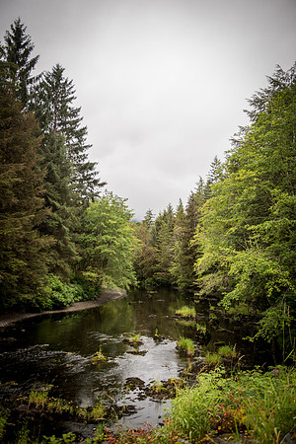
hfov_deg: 42.3
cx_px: 148
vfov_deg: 60.3
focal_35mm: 31
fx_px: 382
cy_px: 222
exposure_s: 1/250
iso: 100
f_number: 2.8
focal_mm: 31
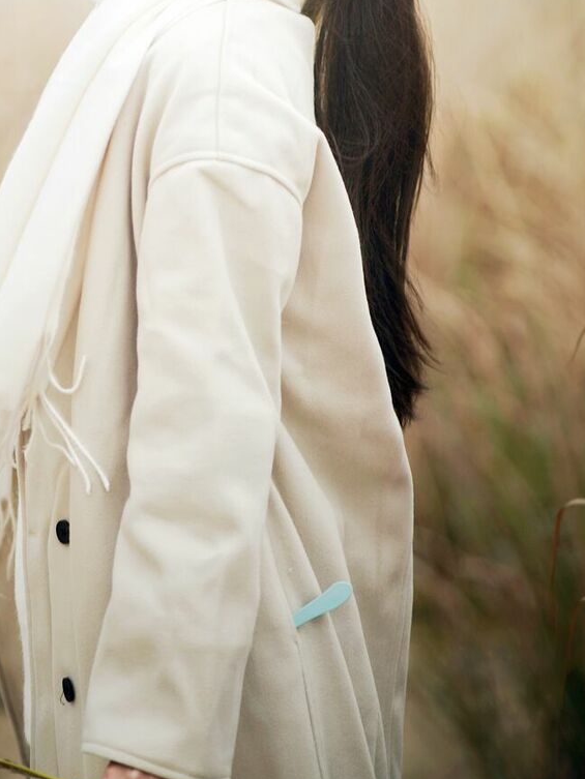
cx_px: 93
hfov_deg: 8.7
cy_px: 66
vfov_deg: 11.5
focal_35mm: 171
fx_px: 3852
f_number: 2
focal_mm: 85
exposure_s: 1/400
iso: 125
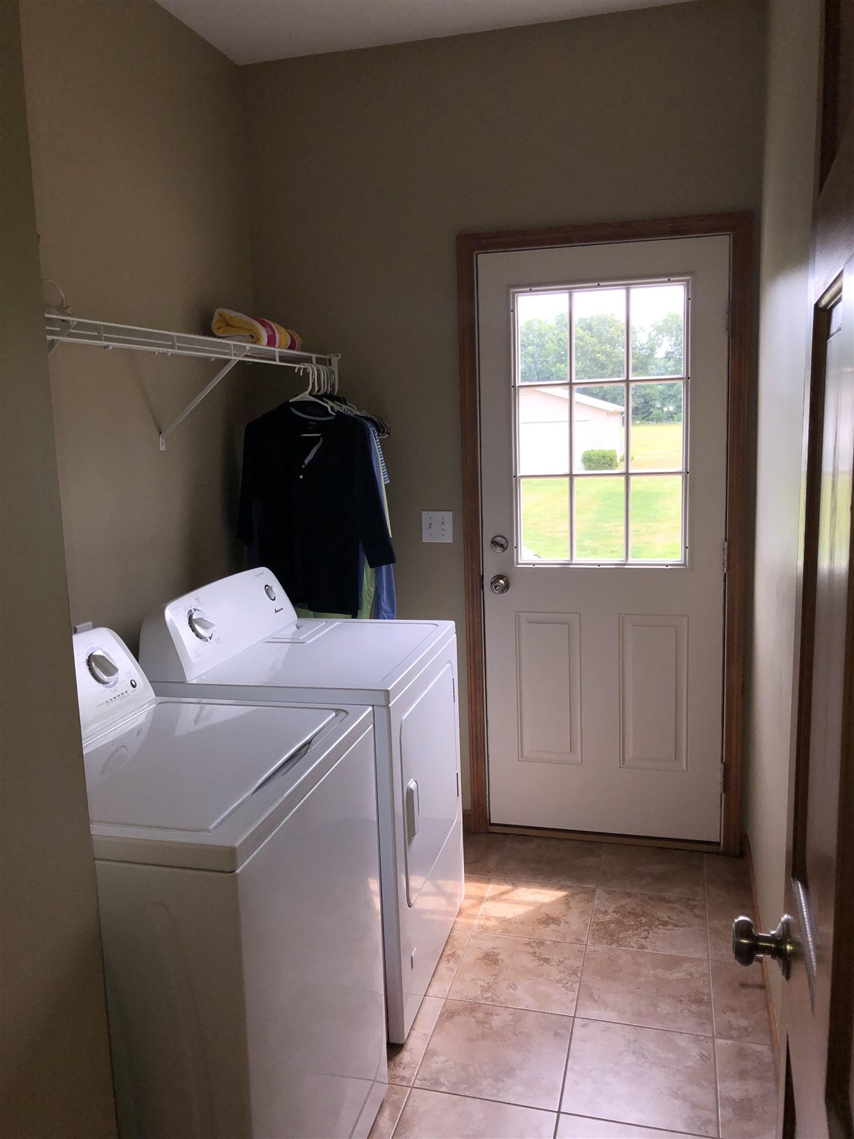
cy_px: 570
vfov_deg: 63.4
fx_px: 921
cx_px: 427
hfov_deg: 49.7
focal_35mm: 28
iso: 20
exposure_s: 1/294
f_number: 1.8
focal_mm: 3.99
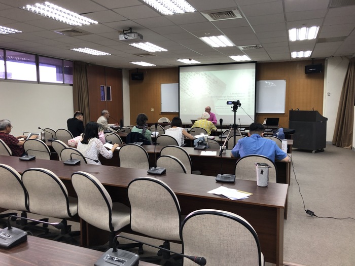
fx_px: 287
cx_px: 178
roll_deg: +0.5
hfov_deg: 63.4
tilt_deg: -3.1
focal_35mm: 28
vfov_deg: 49.7
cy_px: 133
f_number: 1.8
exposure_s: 1/30
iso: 25
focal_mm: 3.99
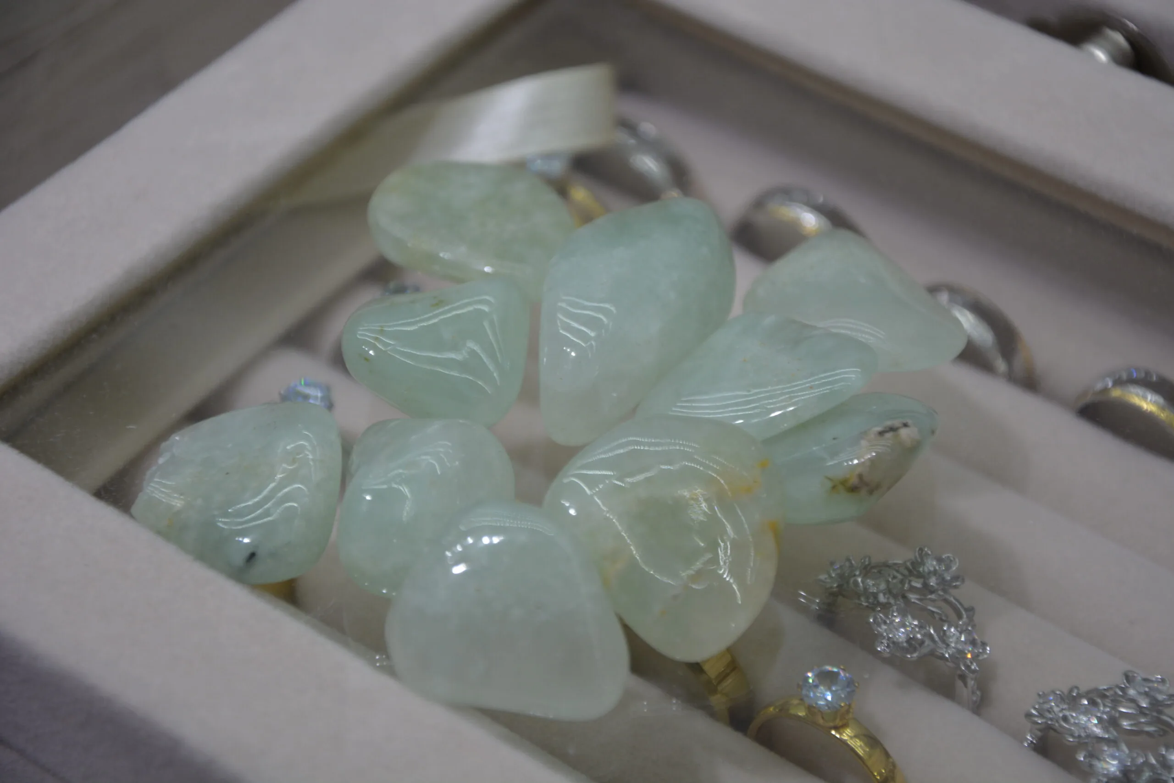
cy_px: 392
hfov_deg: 15.2
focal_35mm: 135
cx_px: 587
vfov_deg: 10.2
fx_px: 4403
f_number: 5.6
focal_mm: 90
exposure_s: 1/125
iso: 320
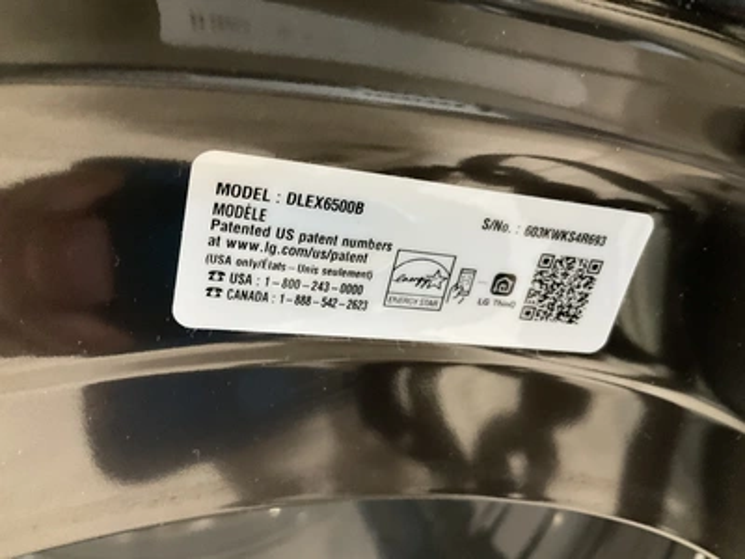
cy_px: 280
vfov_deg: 48.2
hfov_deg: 61.7
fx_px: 624
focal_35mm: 29
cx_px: 372
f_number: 1.8
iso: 400
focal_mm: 3
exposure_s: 1/30
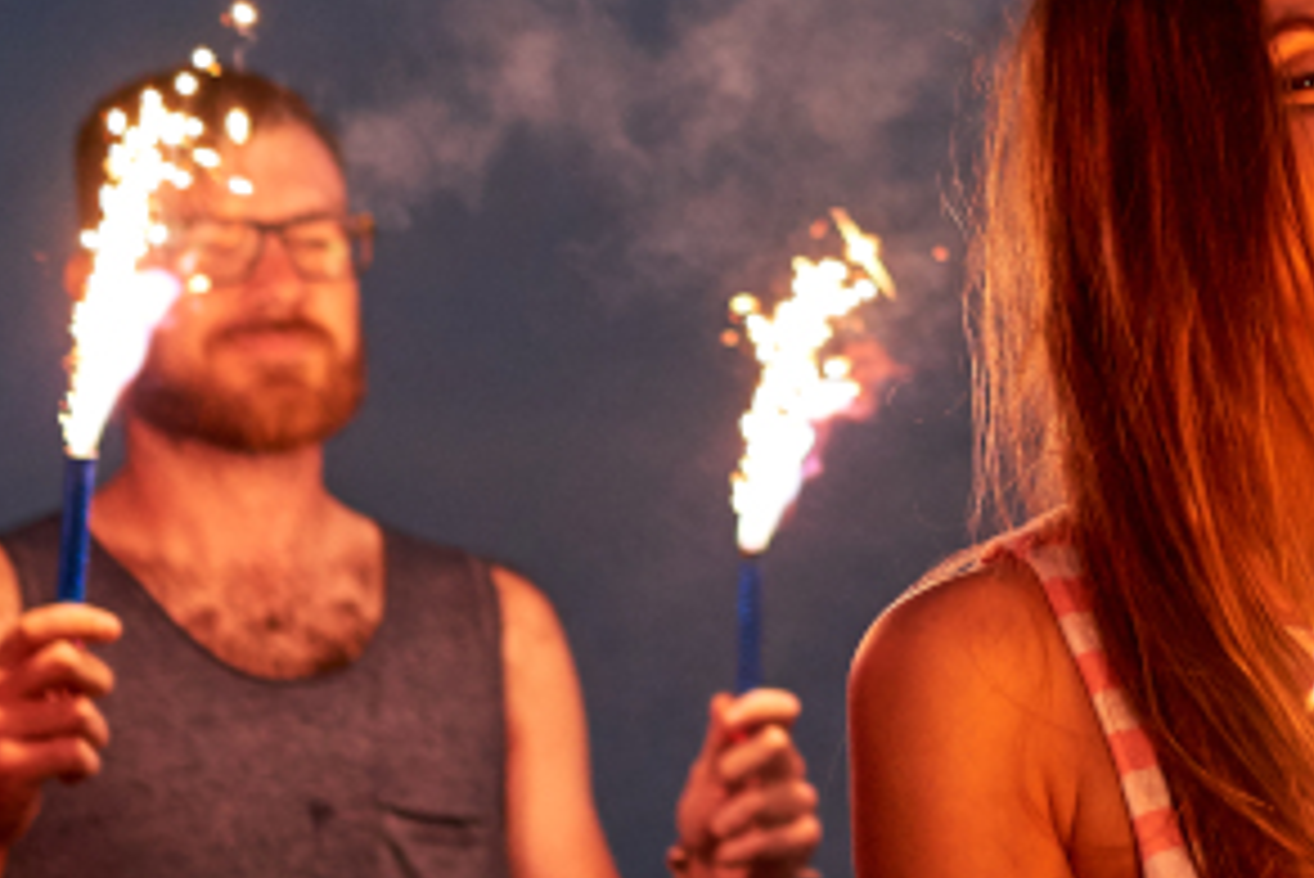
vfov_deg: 9.5
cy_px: 214
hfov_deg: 14.0
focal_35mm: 144
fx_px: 5258
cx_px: 1300
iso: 640
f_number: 1.8
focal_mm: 35
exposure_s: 1/400
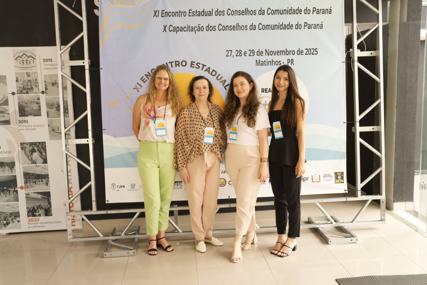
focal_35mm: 35
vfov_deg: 37.9
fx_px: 415
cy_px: 142
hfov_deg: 54.4
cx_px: 214
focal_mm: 35
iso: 320
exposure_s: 1/100
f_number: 4
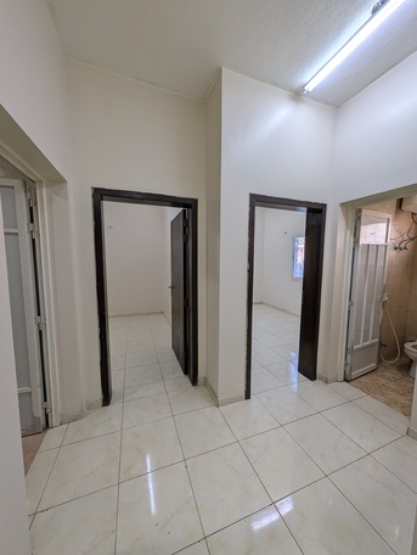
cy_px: 278
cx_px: 208
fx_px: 192
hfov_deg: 94.6
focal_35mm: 12
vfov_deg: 110.5
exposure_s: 1/167
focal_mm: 2.02
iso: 62
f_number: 1.7
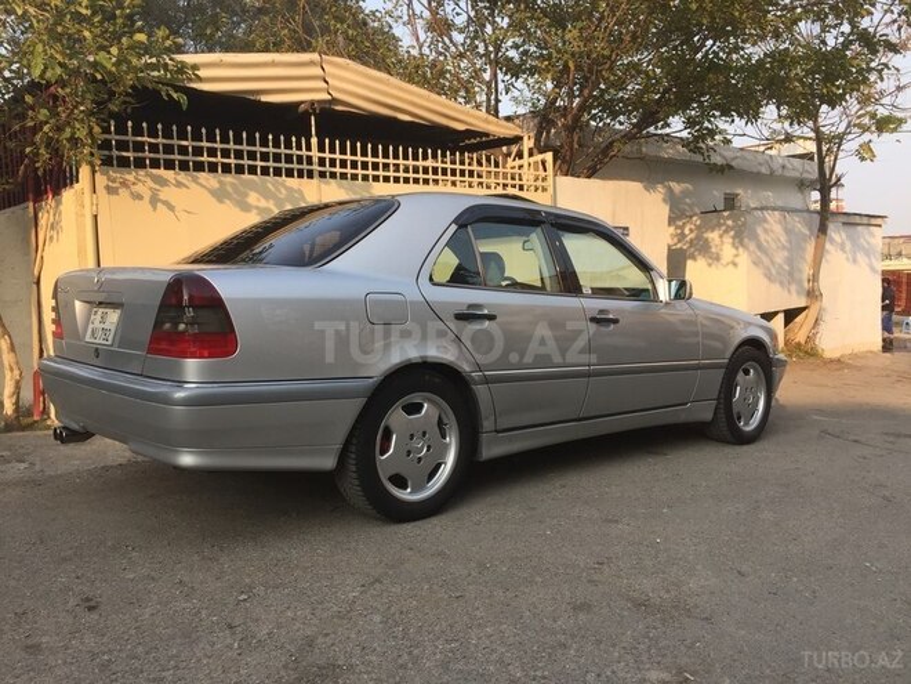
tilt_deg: -6.2
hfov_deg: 61.7
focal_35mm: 29
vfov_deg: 48.2
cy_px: 342
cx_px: 456
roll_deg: +2.6
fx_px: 763
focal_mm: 4.15
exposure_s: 1/590
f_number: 2.2
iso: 32
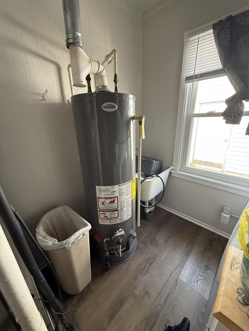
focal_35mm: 14
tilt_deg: -17.8
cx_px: 124
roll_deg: +1.7
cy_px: 166
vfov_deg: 102.1
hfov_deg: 85.7
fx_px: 134
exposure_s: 1/99
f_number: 2.2
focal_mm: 2.22
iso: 320
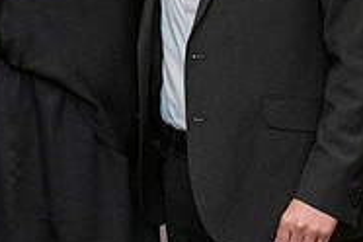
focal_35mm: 227
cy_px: -100
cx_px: -102
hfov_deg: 8.9
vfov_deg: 6.0
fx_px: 2289
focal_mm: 58
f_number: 3.5
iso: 1000
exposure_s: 1/200
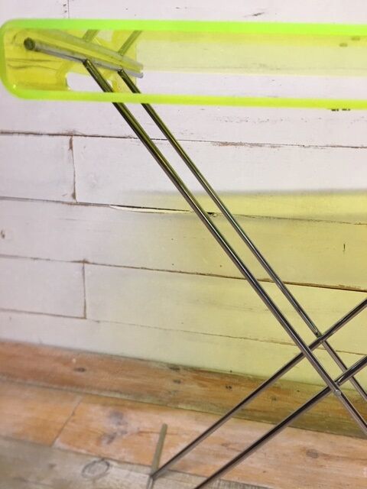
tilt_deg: -16.6
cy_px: 244
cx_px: 184
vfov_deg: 61.7
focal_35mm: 29
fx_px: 410
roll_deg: -2.9
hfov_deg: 48.2
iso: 50
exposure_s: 1/33
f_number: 2.2
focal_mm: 4.15
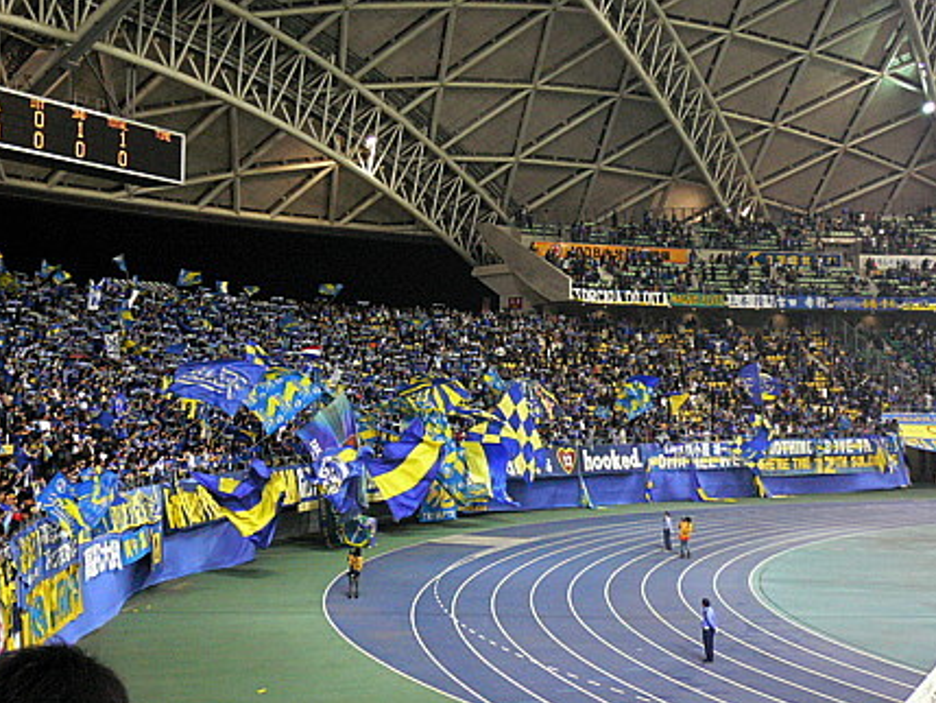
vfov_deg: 25.7
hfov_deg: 33.8
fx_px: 1542
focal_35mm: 57
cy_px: 319
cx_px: 428
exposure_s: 1/60
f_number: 3.4
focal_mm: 8.5
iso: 400
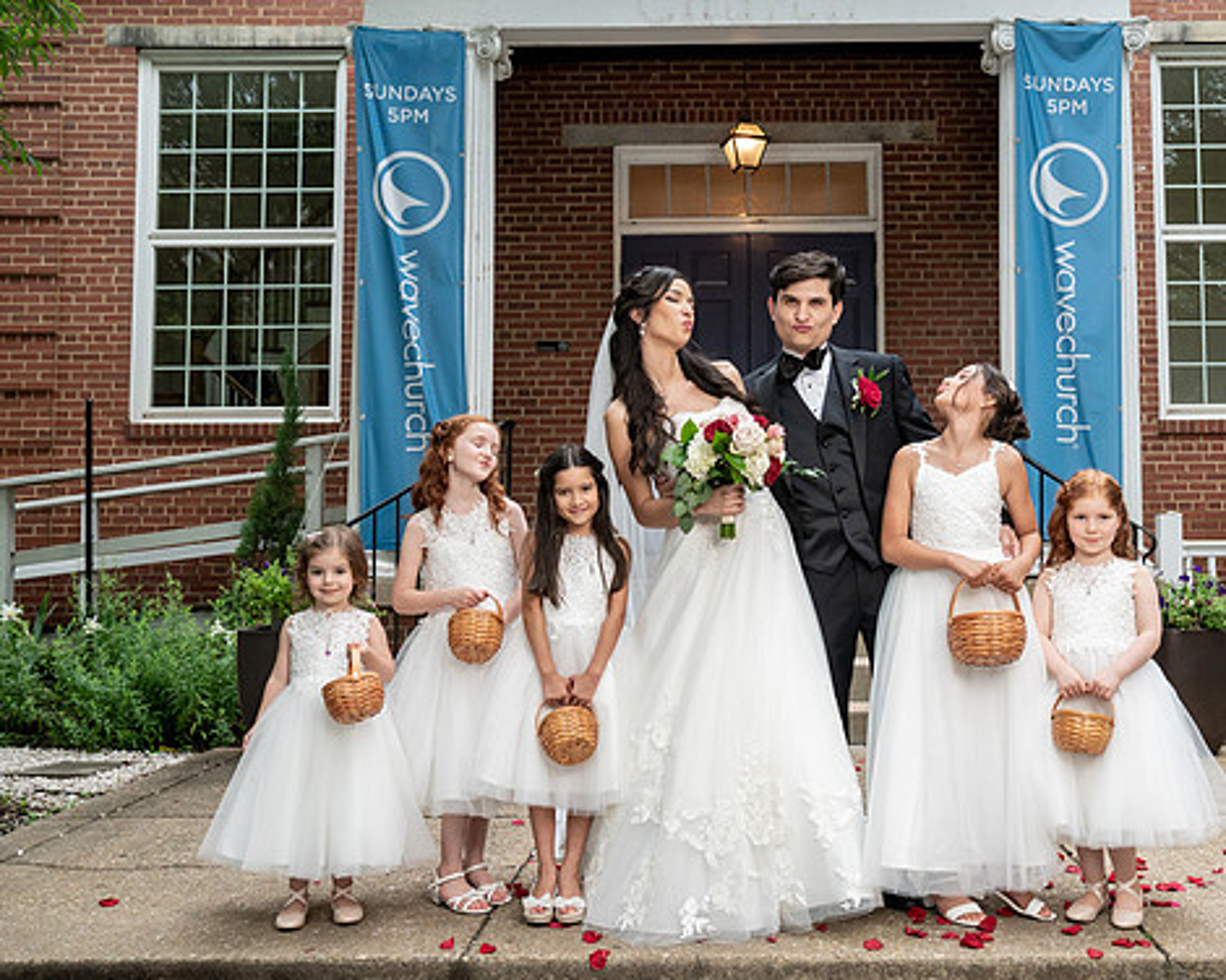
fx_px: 1306
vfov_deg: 41.2
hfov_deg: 49.9
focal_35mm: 36
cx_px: 755
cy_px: 494
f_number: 5.6
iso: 1250
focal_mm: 31
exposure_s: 1/250
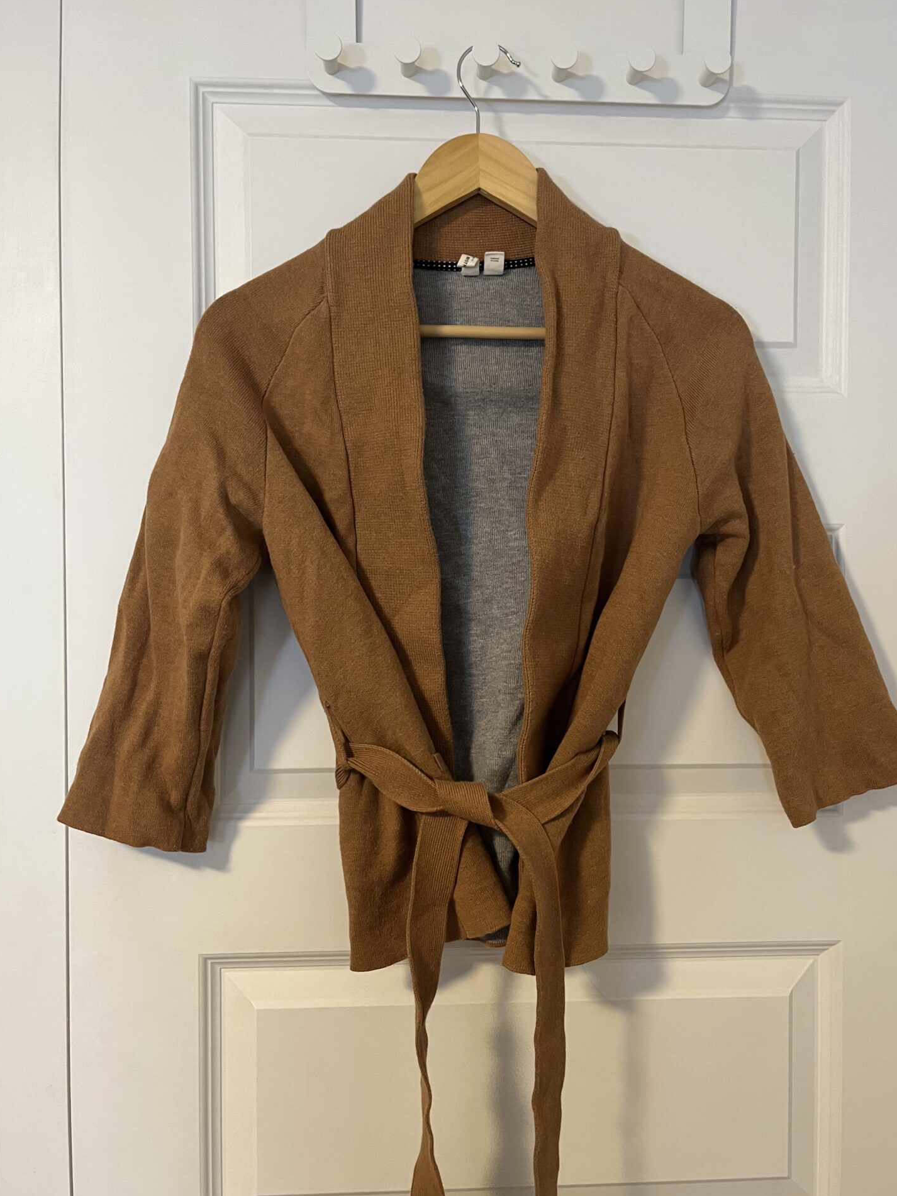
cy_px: 619
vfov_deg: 63.4
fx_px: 968
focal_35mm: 28
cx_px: 465
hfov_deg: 49.7
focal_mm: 5.1
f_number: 1.6
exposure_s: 1/60
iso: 250
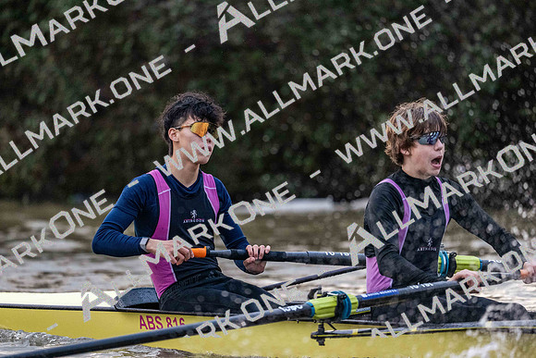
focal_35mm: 400
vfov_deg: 3.4
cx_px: 268
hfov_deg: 5.2
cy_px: 179
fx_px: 5957
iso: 9000
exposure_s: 1/1600
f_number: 4.5
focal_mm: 400
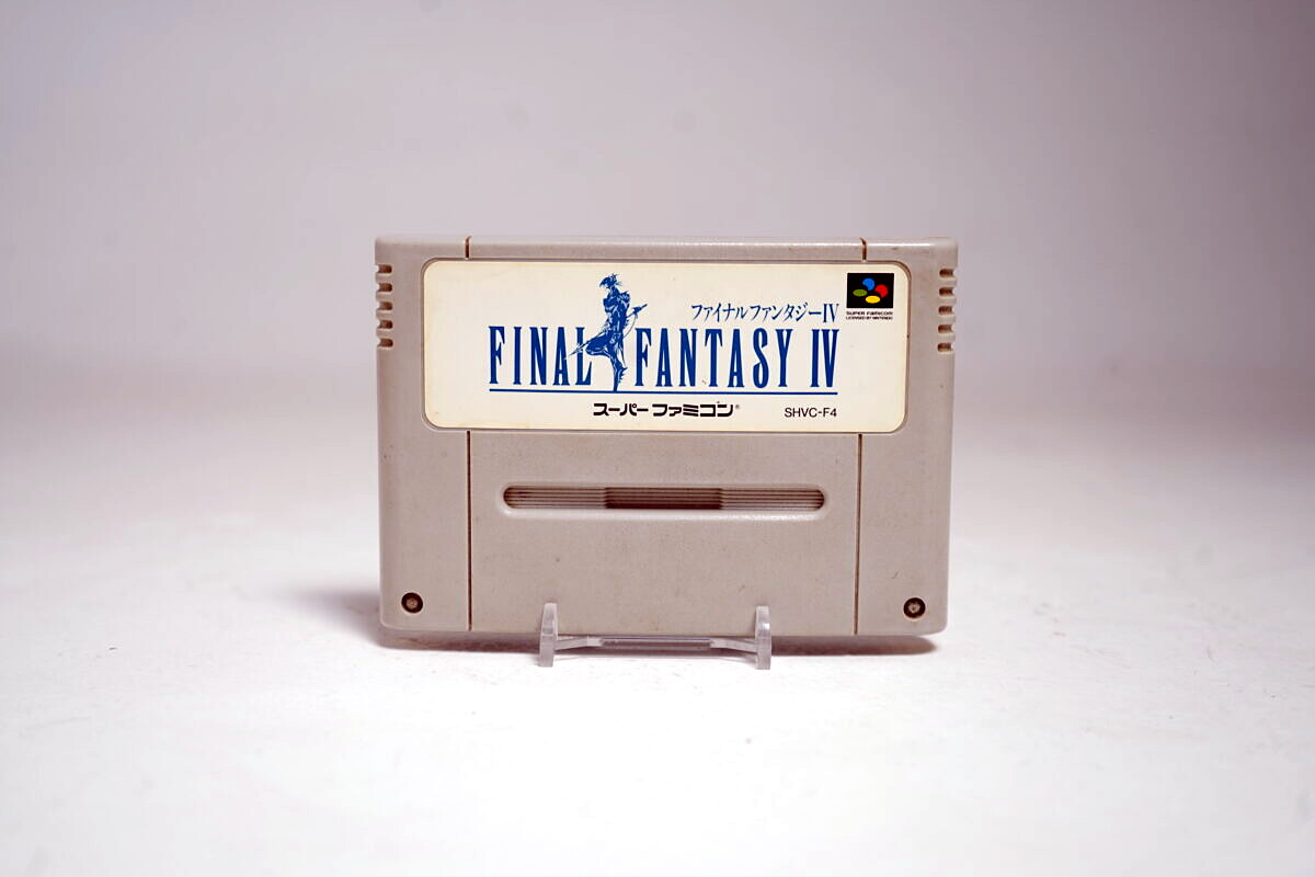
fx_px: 1498
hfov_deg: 47.4
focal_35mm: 41
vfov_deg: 32.6
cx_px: 658
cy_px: 438
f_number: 5
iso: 64
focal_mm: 41
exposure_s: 1/5
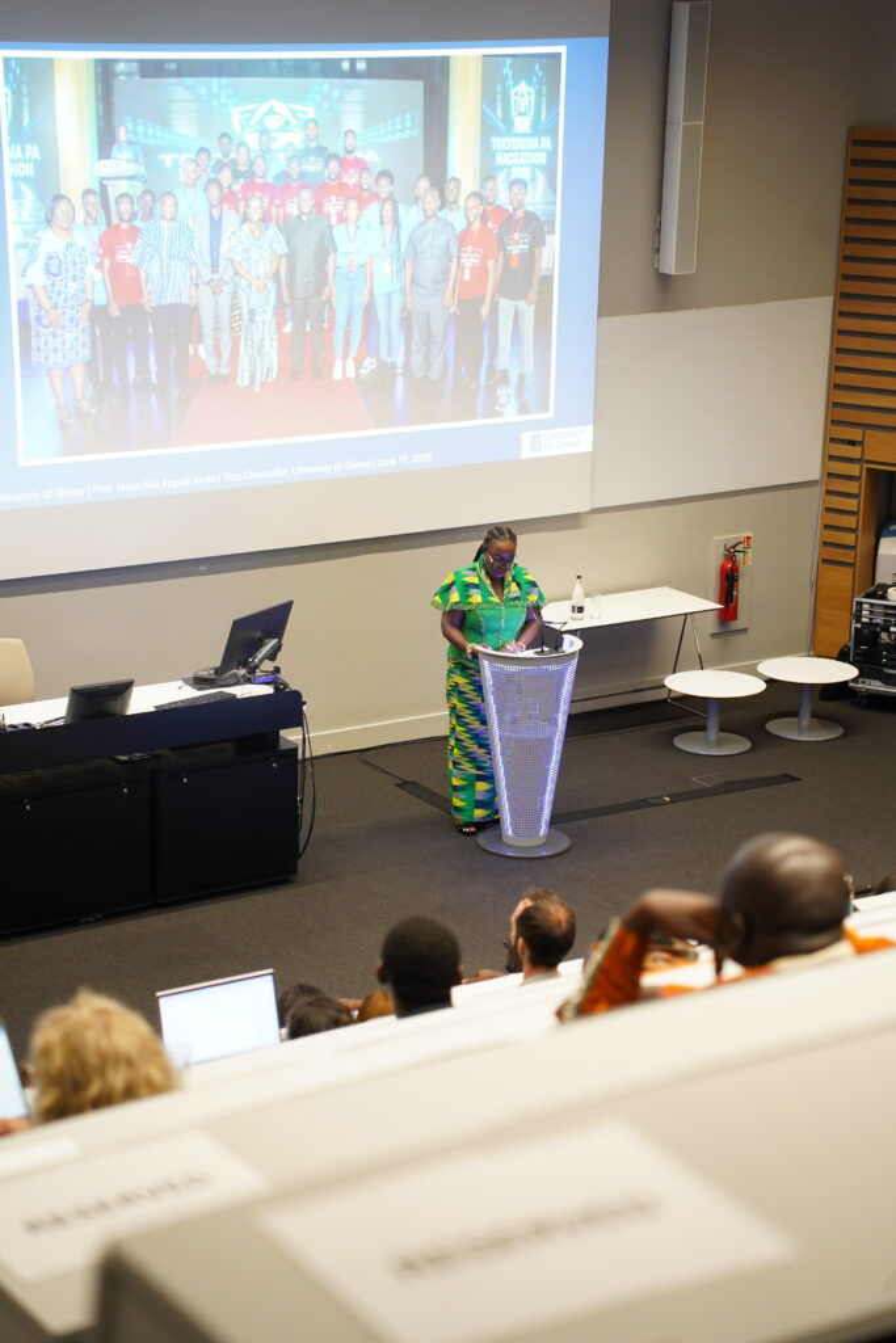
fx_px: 2799
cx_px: 448
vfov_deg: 27.0
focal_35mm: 75
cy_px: 672
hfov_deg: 18.2
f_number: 2.8
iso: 1600
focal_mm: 75
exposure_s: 1/80
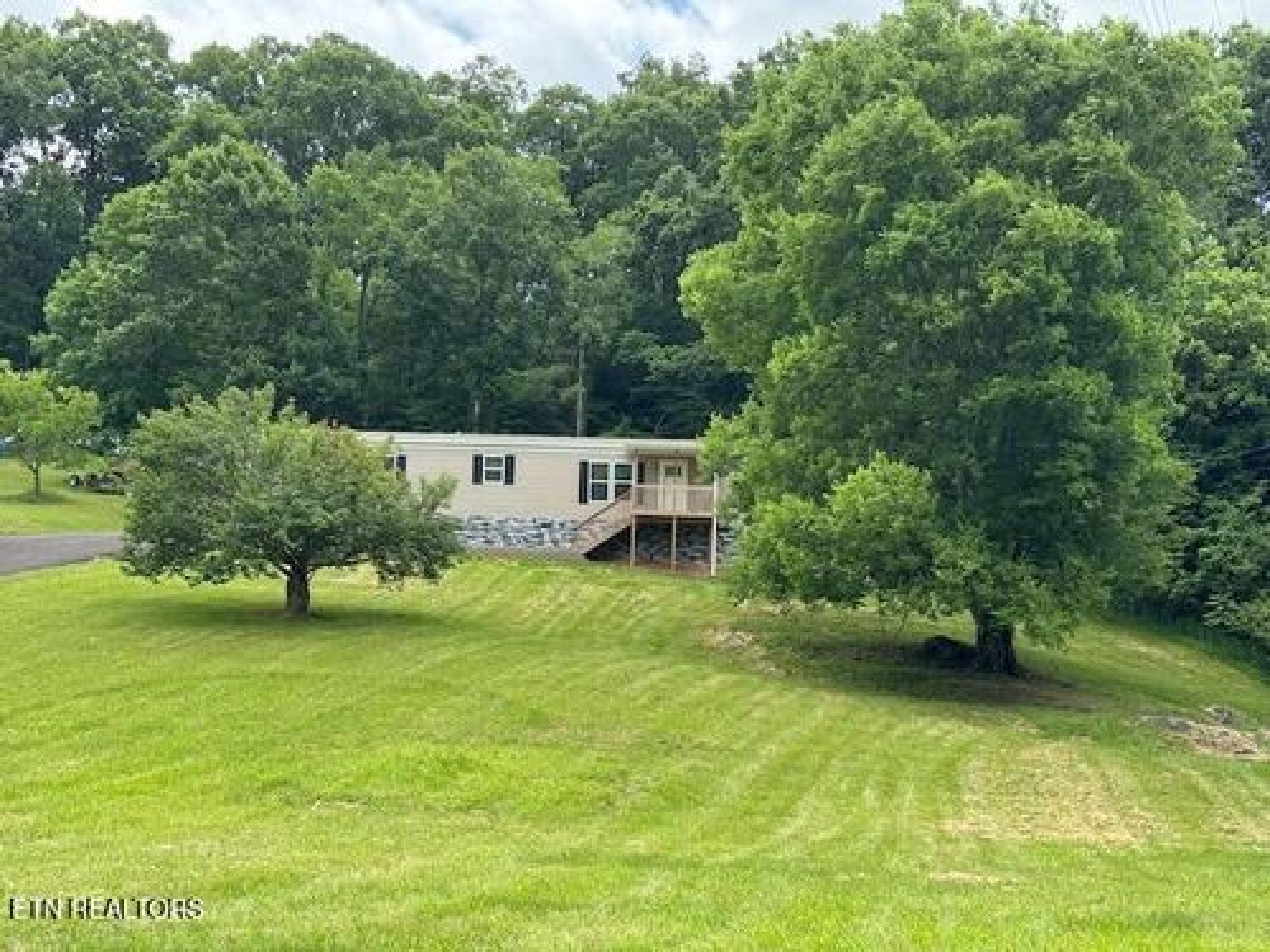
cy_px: 476
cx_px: 635
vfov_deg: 30.3
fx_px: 1761
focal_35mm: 48
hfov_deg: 39.7
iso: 64
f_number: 1.78
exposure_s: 1/980
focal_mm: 6.76
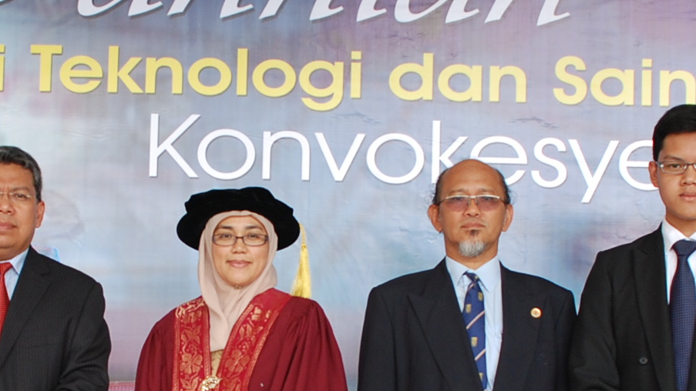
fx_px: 1864
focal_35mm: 101
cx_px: 237
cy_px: 342
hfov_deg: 21.1
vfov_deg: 11.9
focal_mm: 20
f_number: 3.8
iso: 200
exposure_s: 1/100
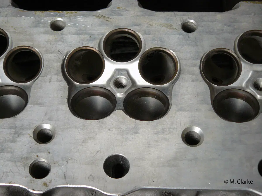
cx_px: 131
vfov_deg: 21.9
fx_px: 507
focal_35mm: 67
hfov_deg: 29.0
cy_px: 98
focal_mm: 11.2
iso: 200
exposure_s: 1/30
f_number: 3.2
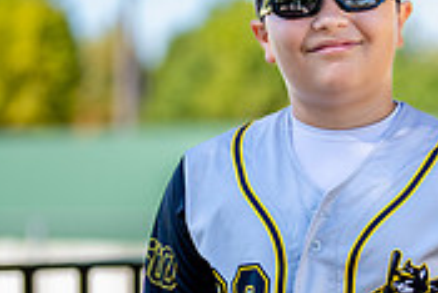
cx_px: 402
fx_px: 2533
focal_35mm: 208
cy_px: 274
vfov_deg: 6.6
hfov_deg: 9.8
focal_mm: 50
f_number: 1.2
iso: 100
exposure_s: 1/2000
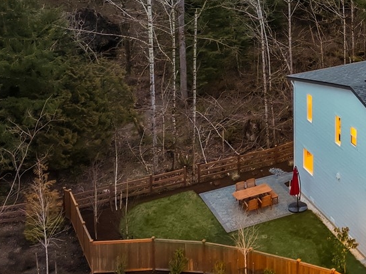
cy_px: 98
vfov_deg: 20.9
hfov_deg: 25.2
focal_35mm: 70
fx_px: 740
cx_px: 429
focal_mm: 12.29
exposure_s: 1/15
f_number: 2.8
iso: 380
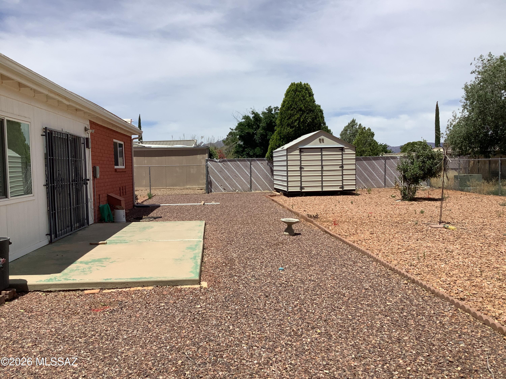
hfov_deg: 58.4
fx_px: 453
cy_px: 190
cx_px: 253
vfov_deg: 45.4
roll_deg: +1.9
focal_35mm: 31
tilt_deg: -3.7
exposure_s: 1/2331
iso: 25
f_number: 2.4
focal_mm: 3.3
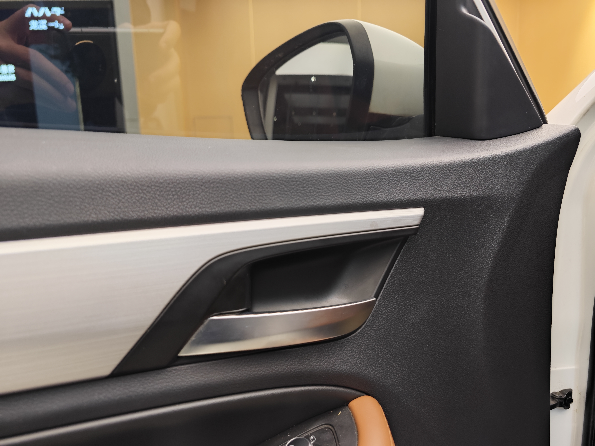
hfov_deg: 73.9
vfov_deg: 58.9
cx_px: 298
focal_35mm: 23
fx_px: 395
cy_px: 223
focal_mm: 8.7
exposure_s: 1/33.3
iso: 500
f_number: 1.9
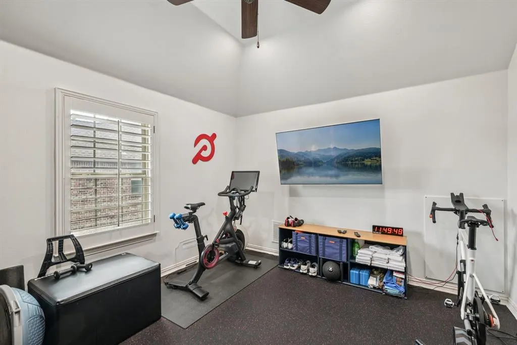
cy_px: 172
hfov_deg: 96.8
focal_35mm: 16
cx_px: 258
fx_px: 230
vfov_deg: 73.7
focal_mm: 16
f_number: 8
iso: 400
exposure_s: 1/30
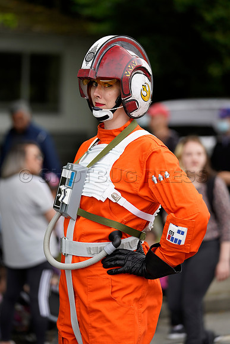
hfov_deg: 9.5
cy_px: 172
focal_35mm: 144
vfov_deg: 14.2
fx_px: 1379
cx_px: 115
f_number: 3.2
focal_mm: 144
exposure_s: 1/400
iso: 250
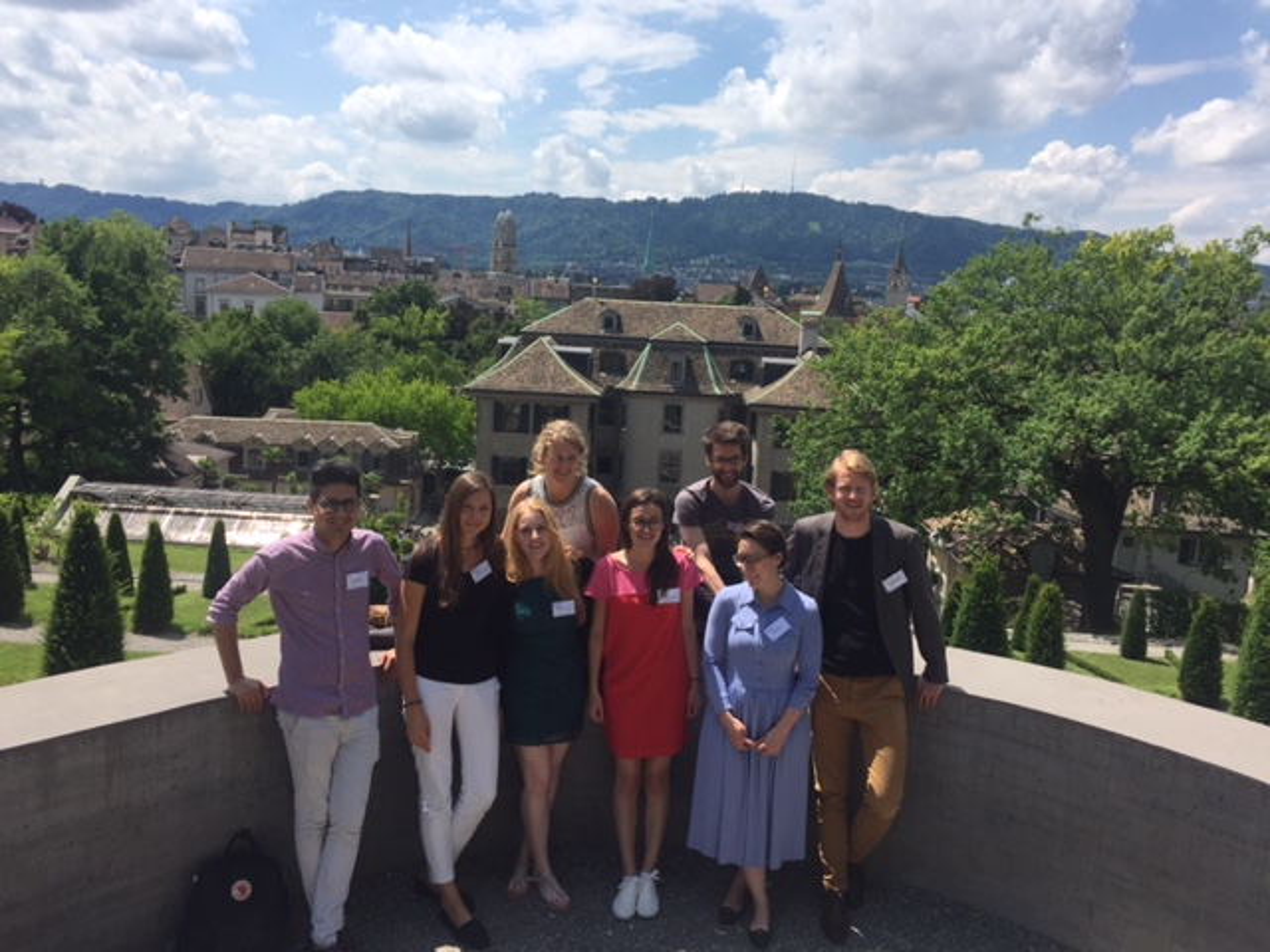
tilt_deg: -9.2
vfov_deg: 48.2
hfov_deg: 61.7
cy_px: 476
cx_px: 635
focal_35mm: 29
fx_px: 1064
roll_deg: -4.4
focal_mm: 4.15
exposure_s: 1/2475
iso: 32
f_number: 2.2
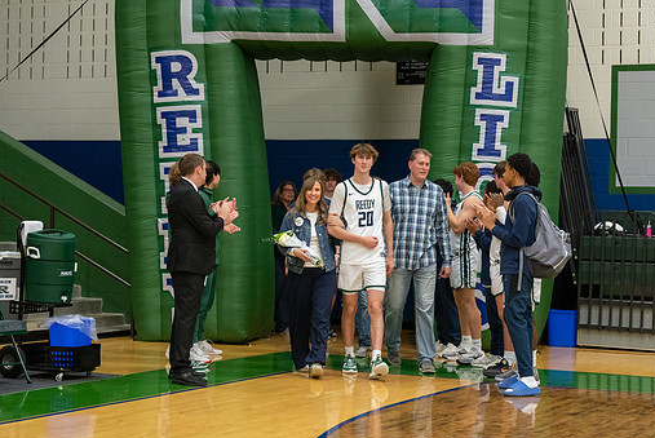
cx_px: 353
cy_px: 218
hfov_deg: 25.3
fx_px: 1457
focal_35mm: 80
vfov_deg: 17.1
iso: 5000
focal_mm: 70
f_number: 2.8
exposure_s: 1/320
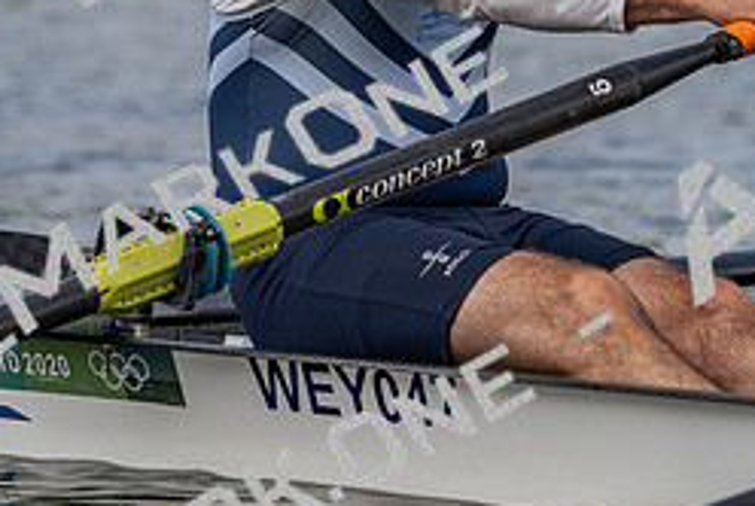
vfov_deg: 3.0
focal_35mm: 467
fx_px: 9805
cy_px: 17
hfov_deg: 4.4
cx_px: 417
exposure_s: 1/1600
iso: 320
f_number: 5.6
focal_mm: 200
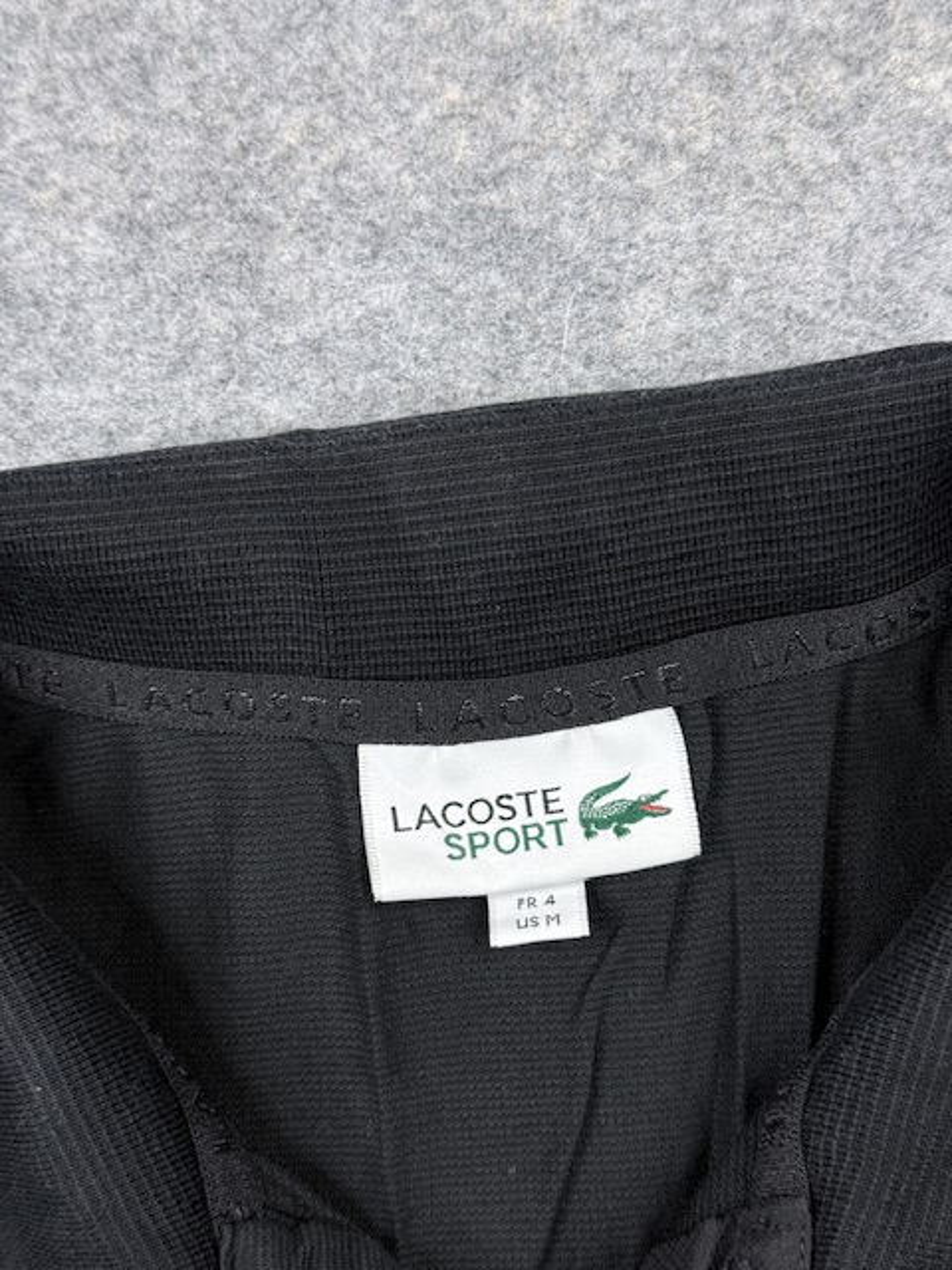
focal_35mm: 48
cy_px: 635
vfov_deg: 39.7
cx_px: 476
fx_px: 1760
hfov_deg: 30.3
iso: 80
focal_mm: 6.76
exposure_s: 1/100
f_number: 1.78
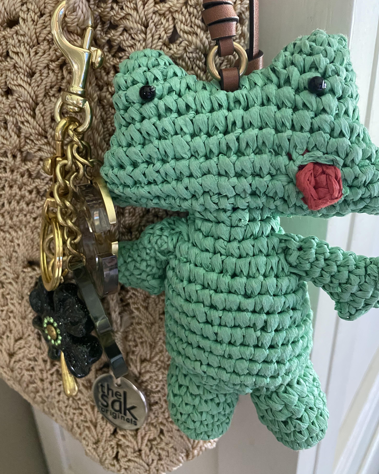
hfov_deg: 53.2
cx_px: 195
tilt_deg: -22.9
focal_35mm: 27
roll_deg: +2.4
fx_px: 379
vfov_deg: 64.0
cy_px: 215
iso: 500
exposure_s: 1/52
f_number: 1.8
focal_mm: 4.25
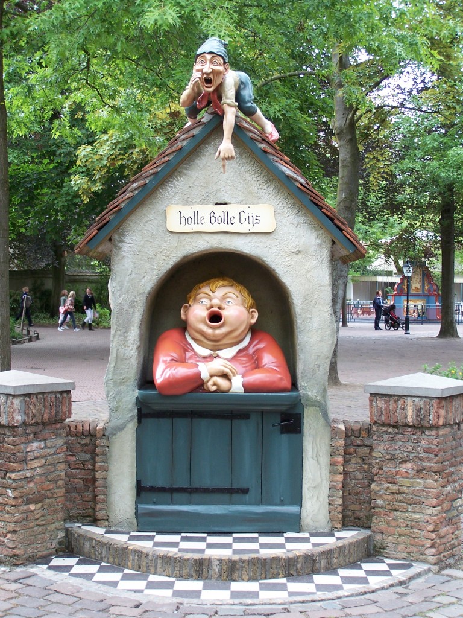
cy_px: 309
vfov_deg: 30.3
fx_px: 1141
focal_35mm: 64
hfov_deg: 22.9
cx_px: 232
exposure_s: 1/60
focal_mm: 10.7
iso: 80
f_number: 3.2
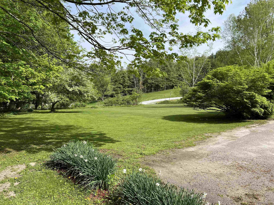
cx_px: 137
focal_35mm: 26
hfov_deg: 67.3
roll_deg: -1.7
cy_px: 102
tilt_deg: -2.0
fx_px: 206
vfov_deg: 53.1
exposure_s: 1/2632
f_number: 1.5
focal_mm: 5.7
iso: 50
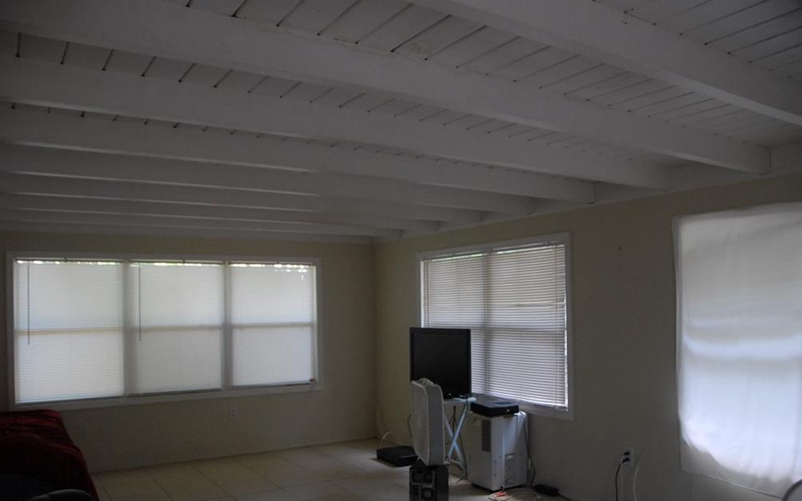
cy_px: 268
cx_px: 396
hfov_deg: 66.5
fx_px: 612
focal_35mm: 28
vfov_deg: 44.5
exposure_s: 1/30
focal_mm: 18
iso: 640
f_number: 3.5
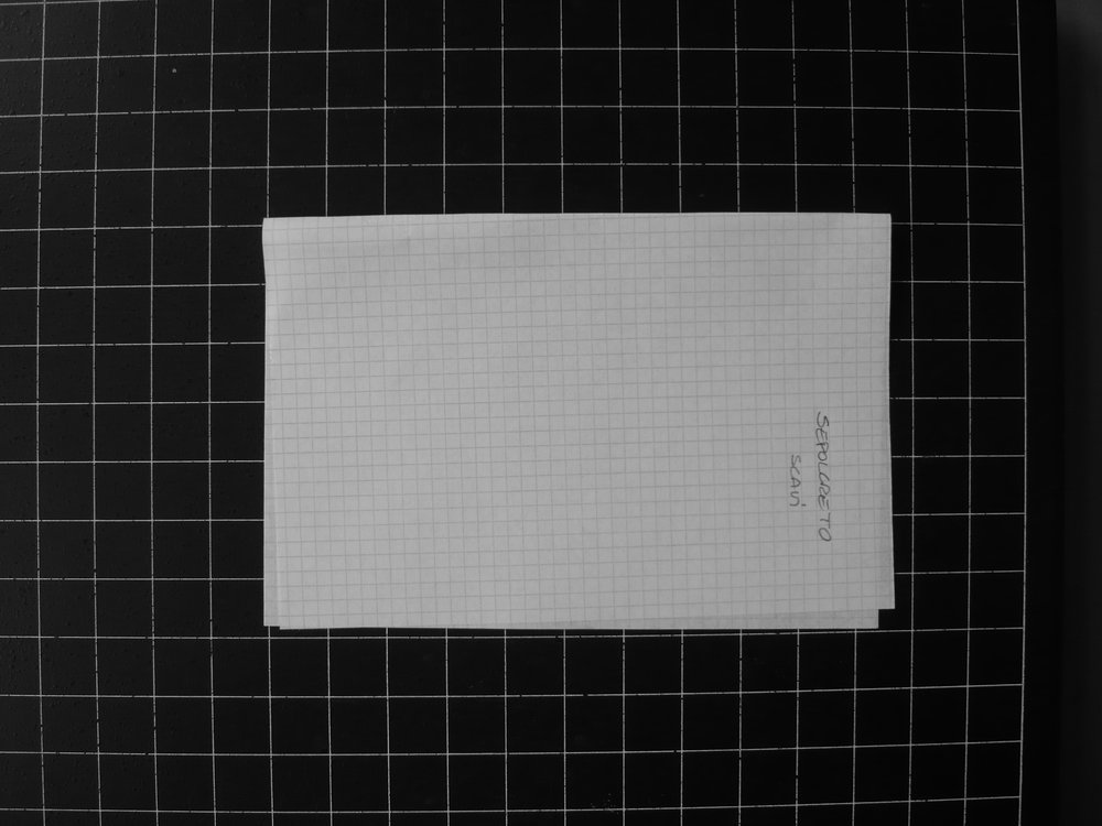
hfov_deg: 63.4
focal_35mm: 28
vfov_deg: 49.7
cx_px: 551
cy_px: 413
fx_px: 891
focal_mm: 4.6
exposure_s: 1/50
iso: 100
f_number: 2.8
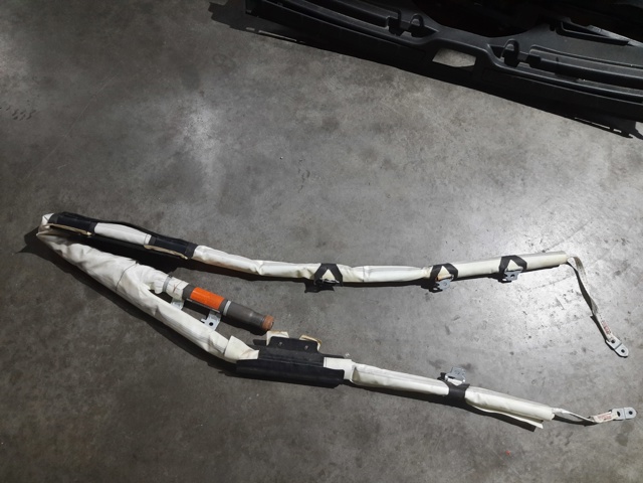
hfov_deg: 69.4
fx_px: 464
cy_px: 242
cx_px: 322
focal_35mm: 25
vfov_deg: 54.9
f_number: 2
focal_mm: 4.6
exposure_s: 1/33
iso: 320
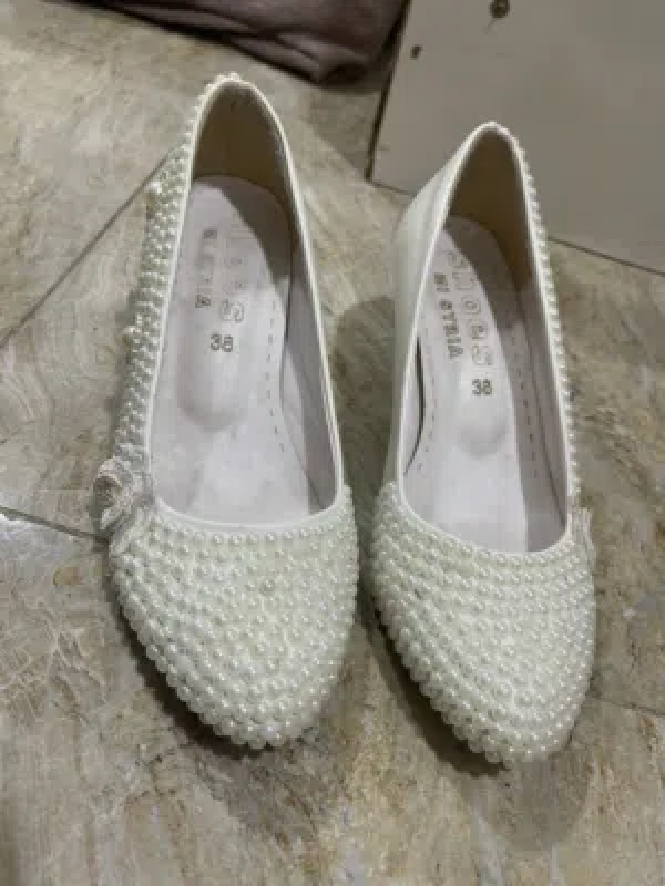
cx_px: 332
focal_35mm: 25
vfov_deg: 69.4
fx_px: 640
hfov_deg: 54.9
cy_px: 443
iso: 200
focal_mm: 5.1
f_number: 1.6
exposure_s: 1/60
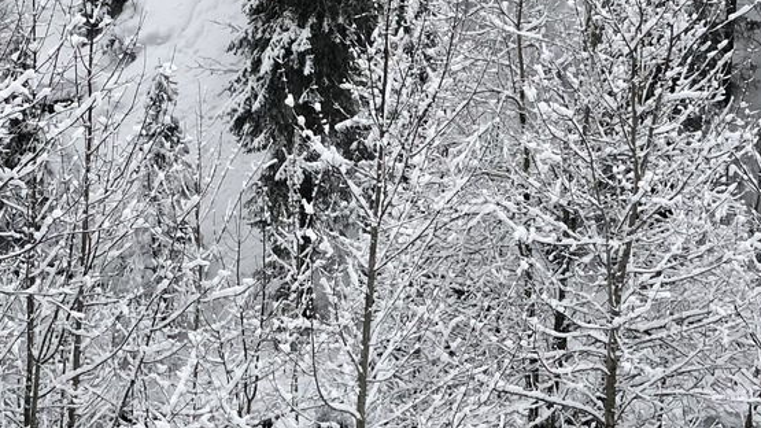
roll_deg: -0.8
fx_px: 1775
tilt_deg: -15.1
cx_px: 276
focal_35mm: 88
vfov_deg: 13.7
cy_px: 102
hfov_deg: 24.1
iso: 40
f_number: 1.8
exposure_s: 1/33
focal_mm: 4
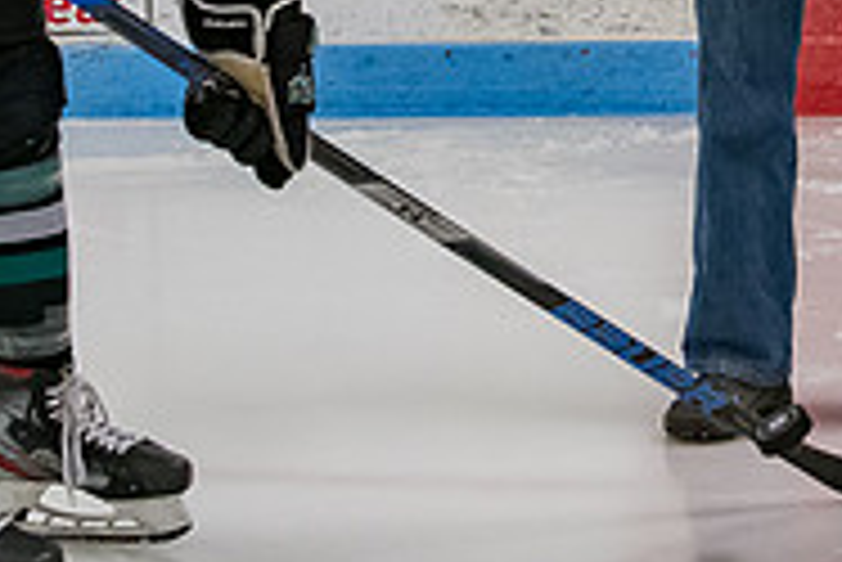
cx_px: 861
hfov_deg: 9.6
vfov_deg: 6.4
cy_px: -329
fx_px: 4962
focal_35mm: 212
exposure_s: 1/250
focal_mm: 40
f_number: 4.5
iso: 1600
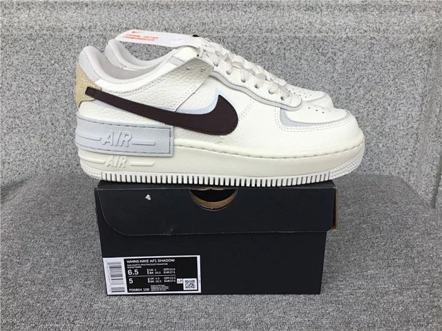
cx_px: 221
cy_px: 166
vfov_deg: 45.4
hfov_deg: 58.4
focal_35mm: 31
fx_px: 396
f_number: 2.4
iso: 25
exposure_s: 1/191
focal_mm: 3.3
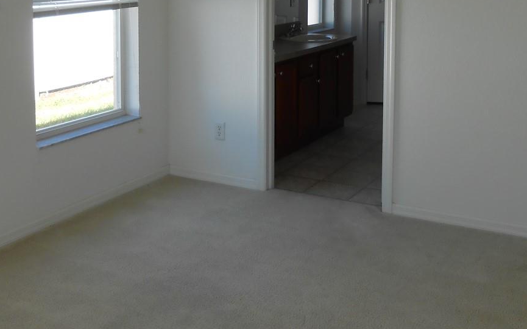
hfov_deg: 39.5
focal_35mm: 51
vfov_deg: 24.4
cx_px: 230
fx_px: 732
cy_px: 17
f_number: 3.5
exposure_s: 1/125
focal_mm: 4.6
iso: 80
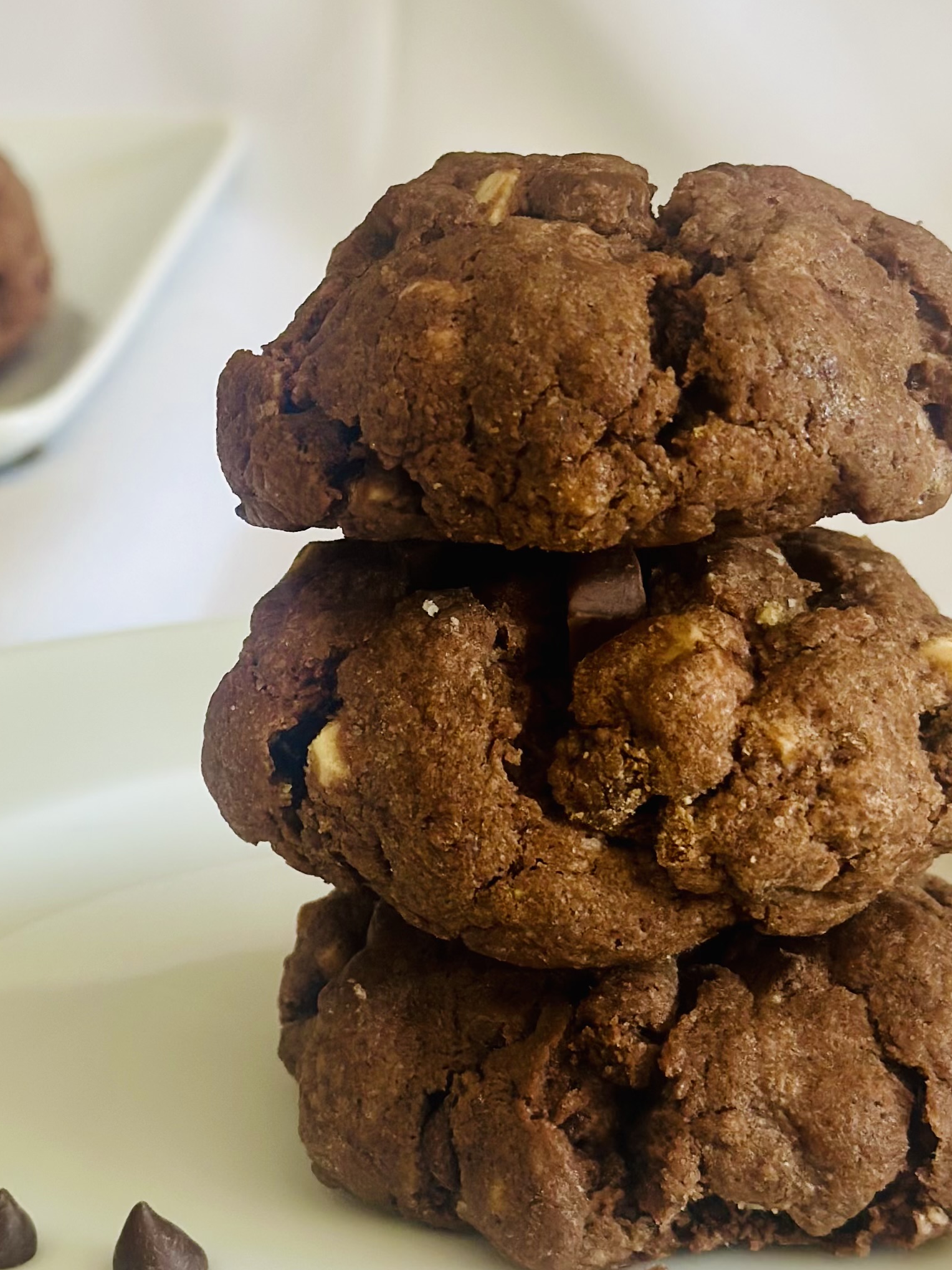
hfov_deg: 15.5
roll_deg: +1.5
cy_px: 552
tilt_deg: -18.5
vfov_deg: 20.6
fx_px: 3483
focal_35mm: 95
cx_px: 317
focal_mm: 6.86
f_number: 1.78
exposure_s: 1/84
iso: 125
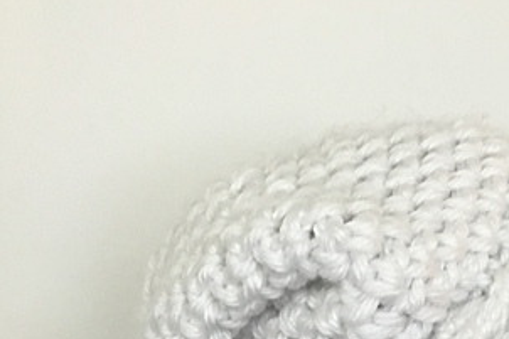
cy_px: 427
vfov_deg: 19.7
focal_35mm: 64
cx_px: 403
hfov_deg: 30.7
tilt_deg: -8.7
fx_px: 904
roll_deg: -2.0
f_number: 2.2
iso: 160
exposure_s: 1/30
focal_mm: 4.15
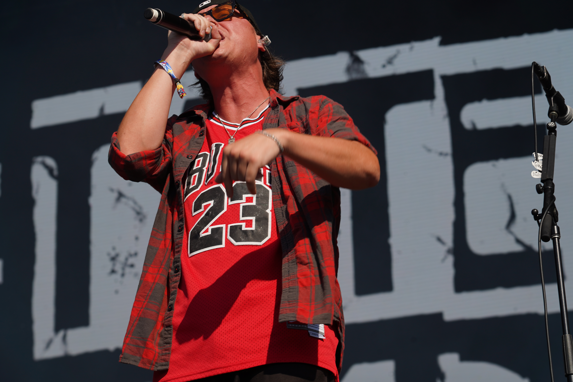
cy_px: 191
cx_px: 286
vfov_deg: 13.0
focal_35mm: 105
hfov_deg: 19.5
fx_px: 1671
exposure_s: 1/500
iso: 100
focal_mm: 105
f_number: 8
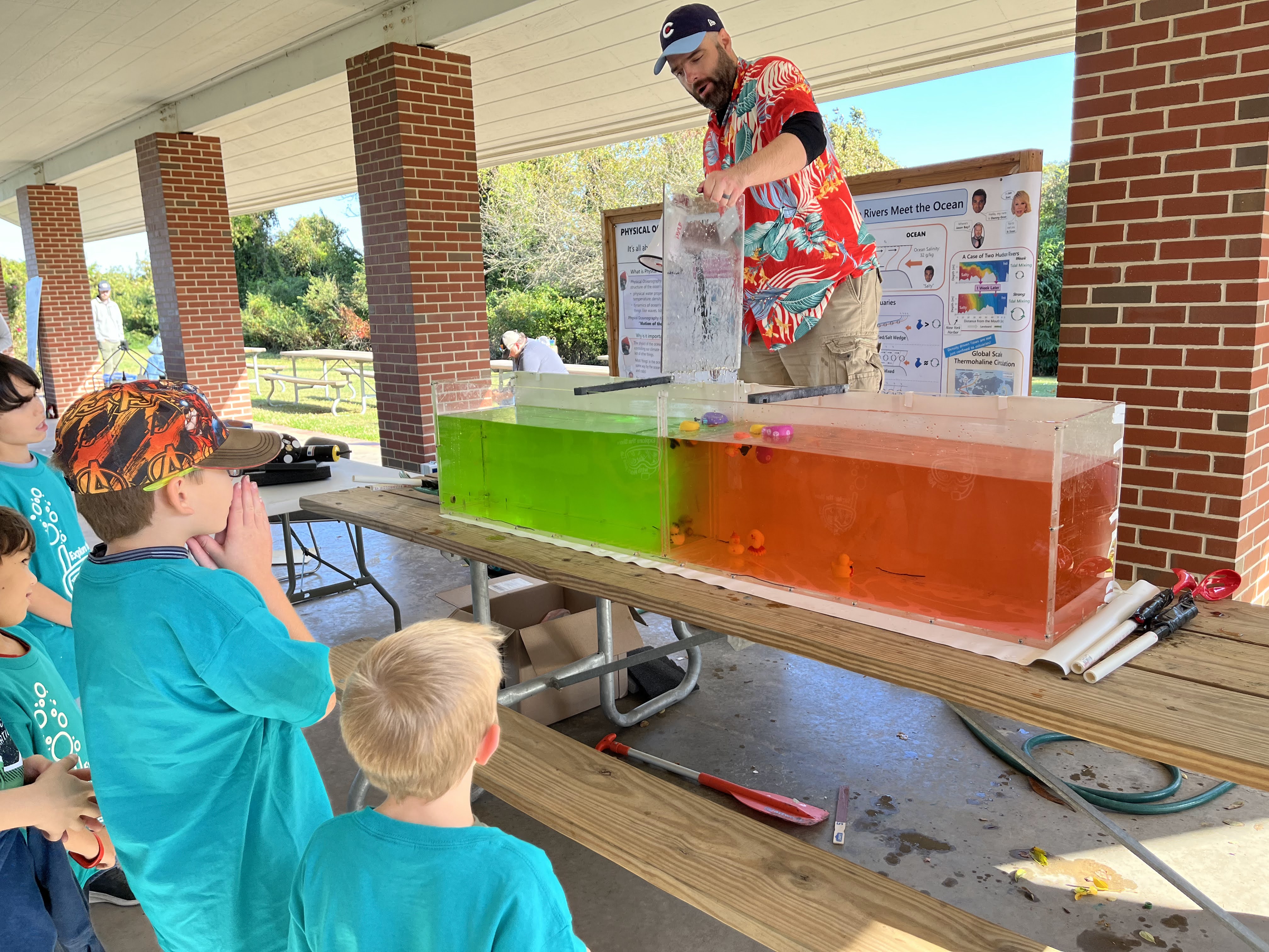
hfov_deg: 67.3
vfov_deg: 53.1
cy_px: 476
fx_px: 953
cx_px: 634
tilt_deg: -10.1
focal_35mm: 26
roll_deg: +2.5
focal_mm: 5.1
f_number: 1.6
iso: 40
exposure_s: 1/263
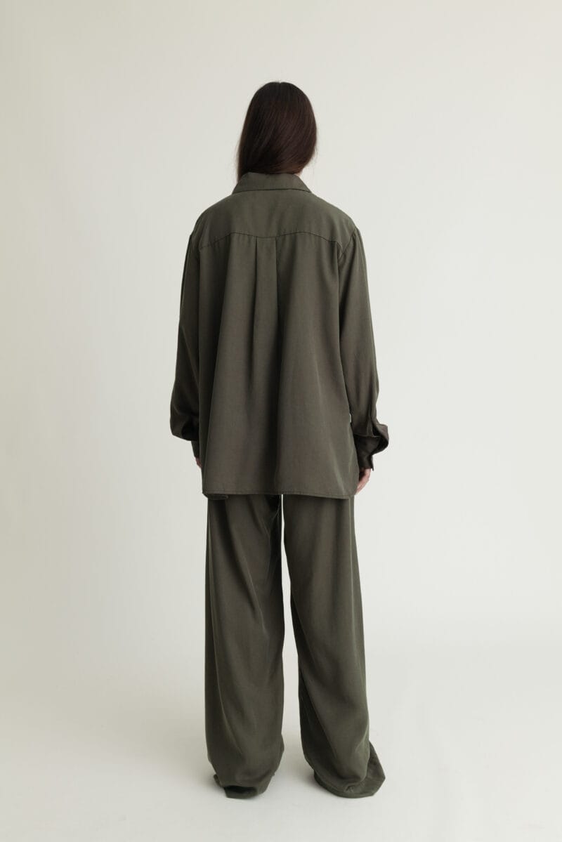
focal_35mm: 35
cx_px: 281
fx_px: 819
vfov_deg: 54.4
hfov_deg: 37.9
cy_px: 421
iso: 200
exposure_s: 1/250
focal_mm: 35
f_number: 8
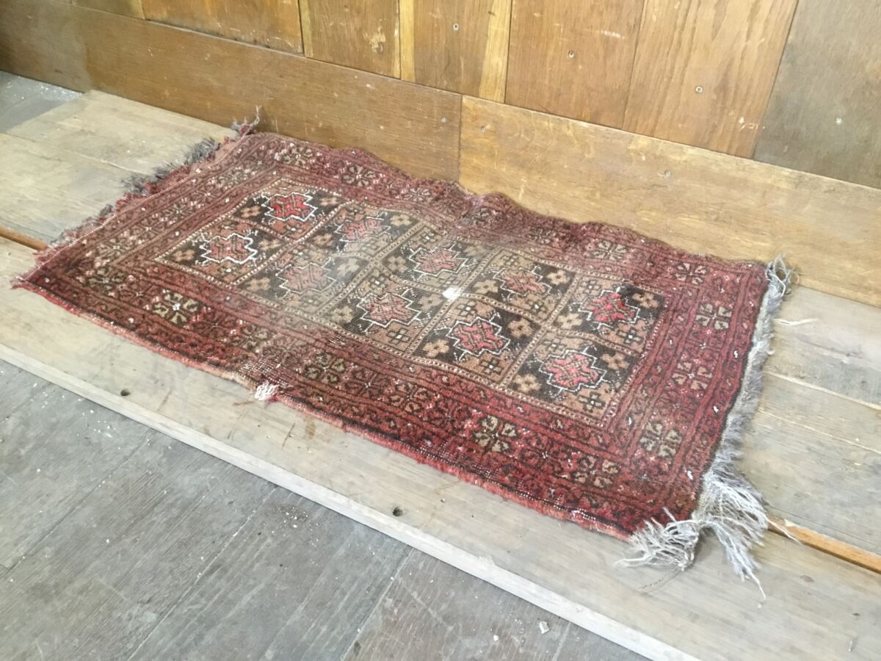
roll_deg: -1.8
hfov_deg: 58.4
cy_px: 330
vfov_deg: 45.4
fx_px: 789
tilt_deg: -39.5
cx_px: 440
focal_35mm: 31
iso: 200
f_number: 2.4
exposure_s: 1/33
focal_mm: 3.3
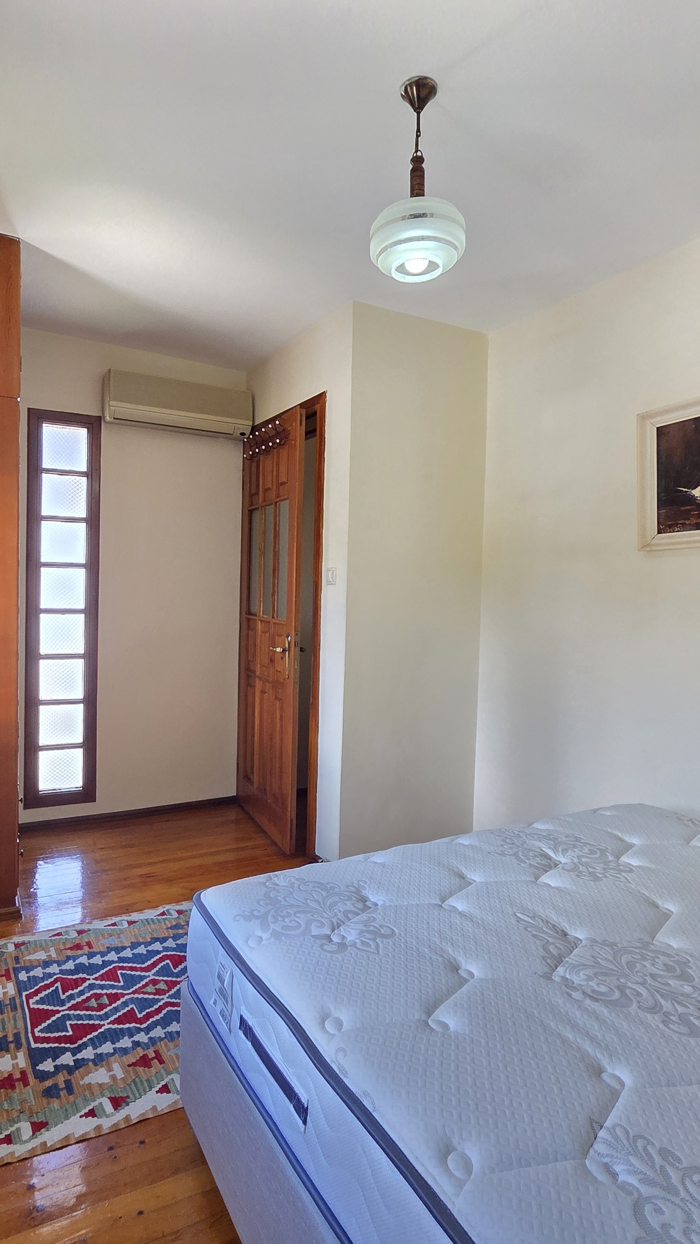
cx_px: 304
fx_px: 627
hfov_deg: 58.1
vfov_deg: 89.6
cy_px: 624
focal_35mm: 19
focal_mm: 2.2
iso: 200
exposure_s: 1/100
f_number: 2.2
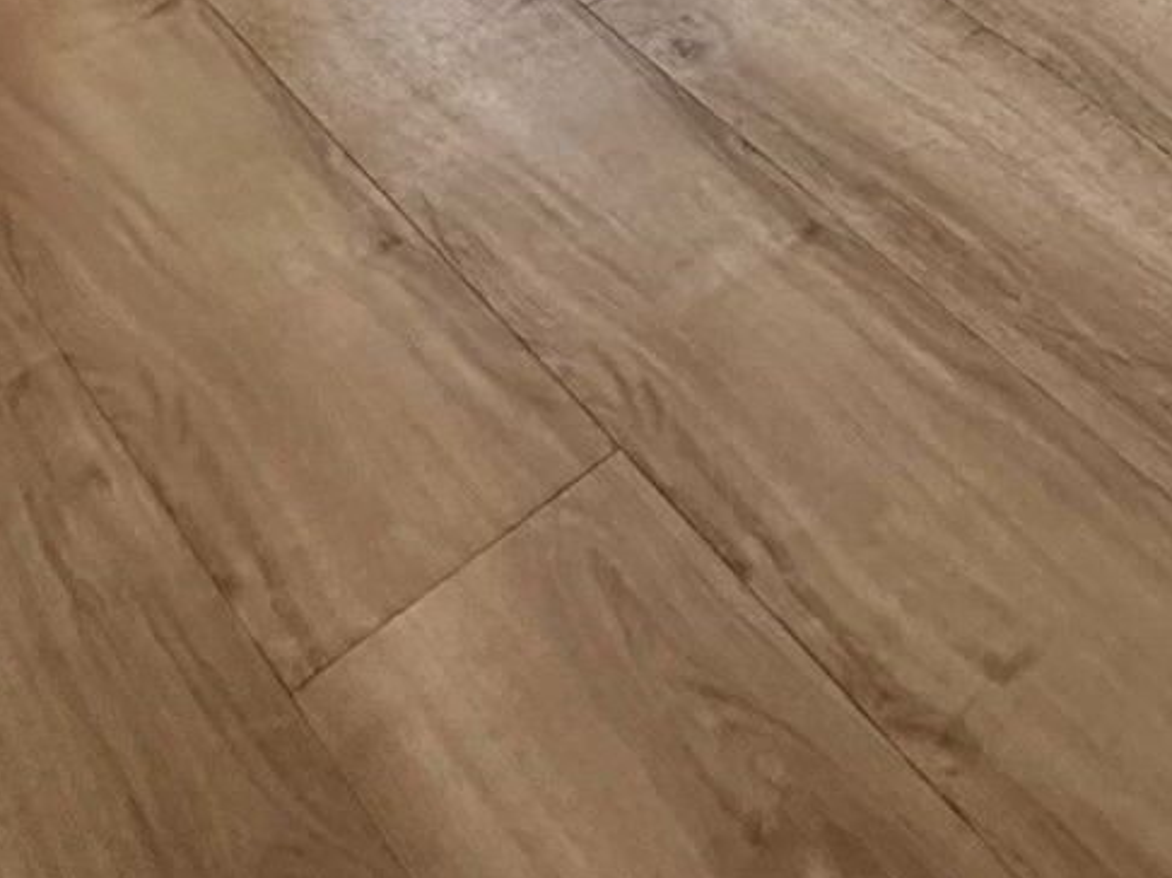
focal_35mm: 59
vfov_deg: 17.8
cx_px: 1331
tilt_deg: -15.4
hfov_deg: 29.1
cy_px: -849
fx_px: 1997
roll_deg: -0.6
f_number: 2.2
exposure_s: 1/60
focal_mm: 2.22
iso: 160
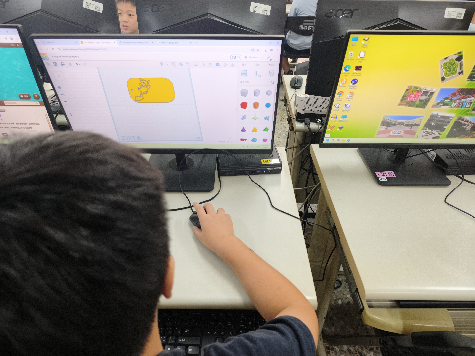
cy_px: 178
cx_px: 238
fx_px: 316
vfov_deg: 58.9
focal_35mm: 23
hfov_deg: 73.9
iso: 320
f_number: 1.62
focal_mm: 6.45
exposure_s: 1/120
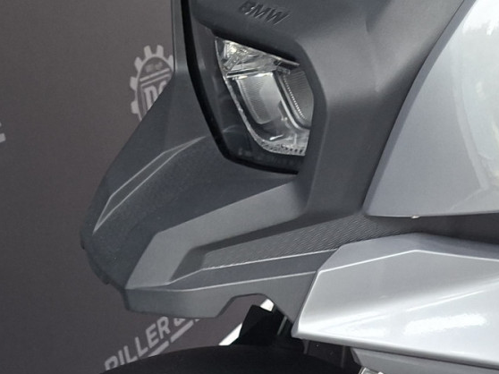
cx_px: 393
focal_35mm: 66
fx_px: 951
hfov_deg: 28.8
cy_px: 437
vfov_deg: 20.9
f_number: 1.8
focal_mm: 5.54
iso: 200
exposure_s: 1/100
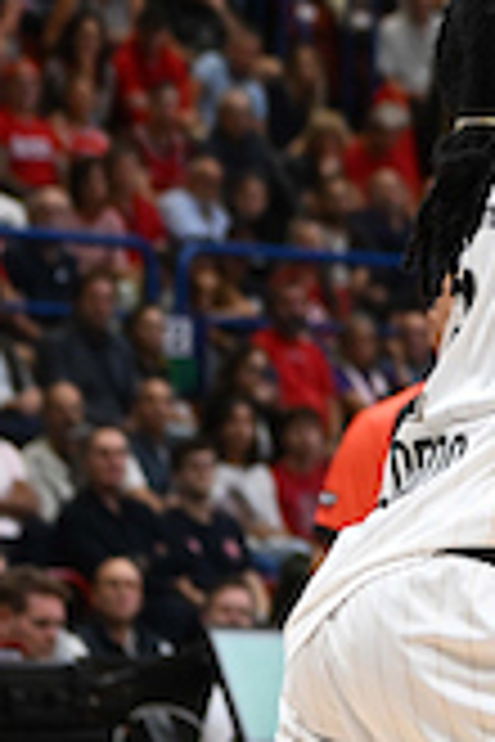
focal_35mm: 255
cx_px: 981
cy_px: 171
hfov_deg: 5.3
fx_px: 5259
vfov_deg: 8.1
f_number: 2.8
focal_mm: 70
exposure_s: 1/1250
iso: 2500
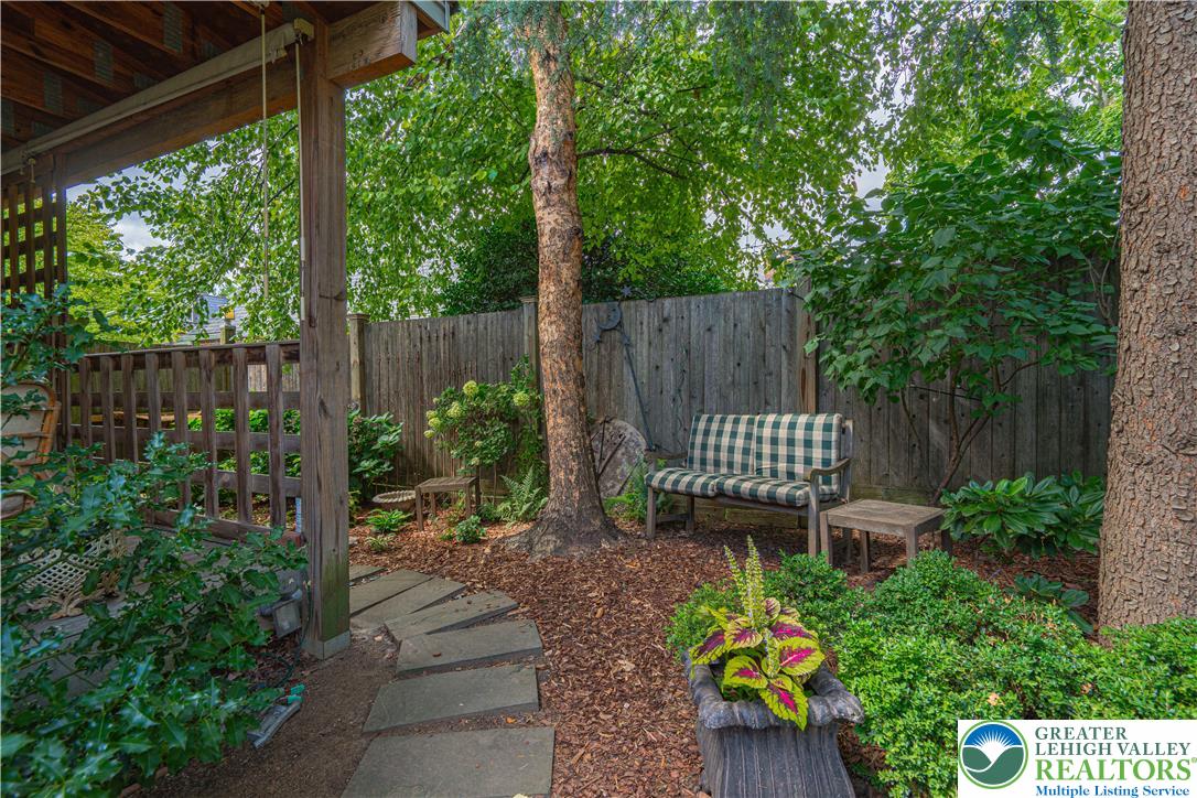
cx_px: 598
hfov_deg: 96.7
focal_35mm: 16
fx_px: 532
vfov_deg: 73.7
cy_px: 399
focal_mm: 16
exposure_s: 1/640
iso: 400
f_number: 7.1
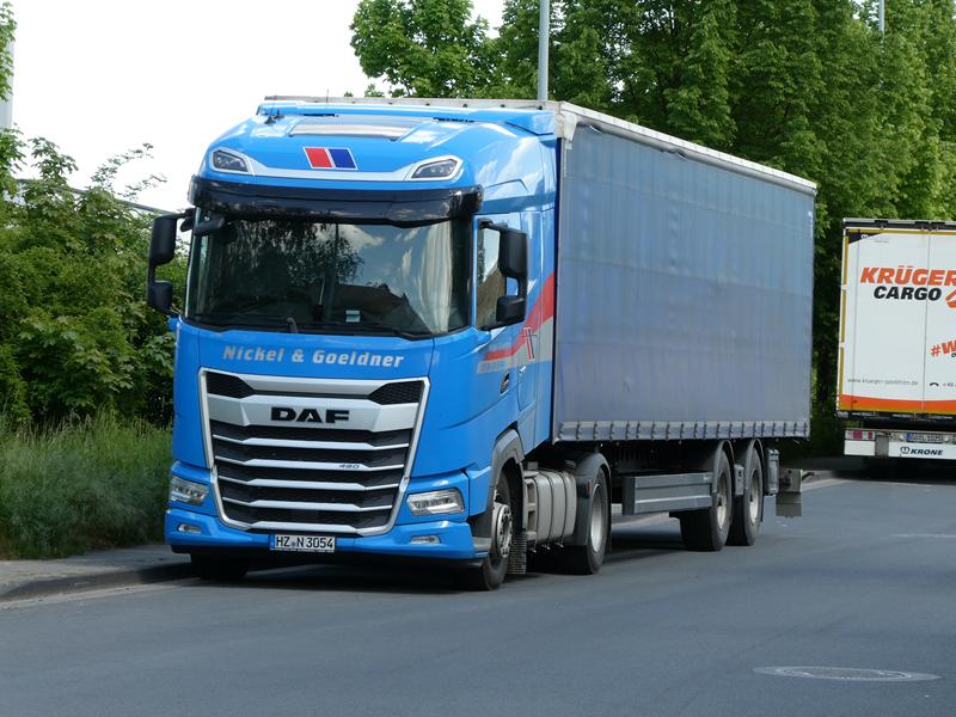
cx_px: 478
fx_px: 4419
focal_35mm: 160
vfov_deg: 9.3
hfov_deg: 12.3
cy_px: 358
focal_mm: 28.7
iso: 80
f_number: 5.5
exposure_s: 1/100
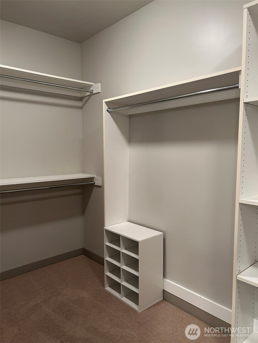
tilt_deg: -4.9
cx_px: 129
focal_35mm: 26
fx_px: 258
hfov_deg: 53.1
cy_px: 172
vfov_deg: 67.3
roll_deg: +0.6
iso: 250
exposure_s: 1/60
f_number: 1.5
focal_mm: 5.7
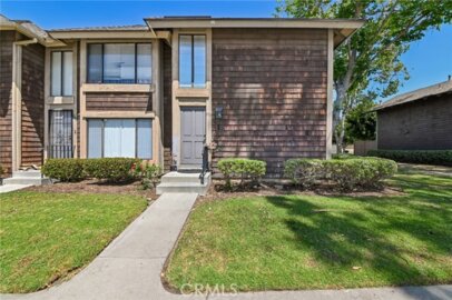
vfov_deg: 85.3
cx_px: 226
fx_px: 163
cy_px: 150
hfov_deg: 108.4
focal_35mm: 13
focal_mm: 13
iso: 250
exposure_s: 1/30
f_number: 22
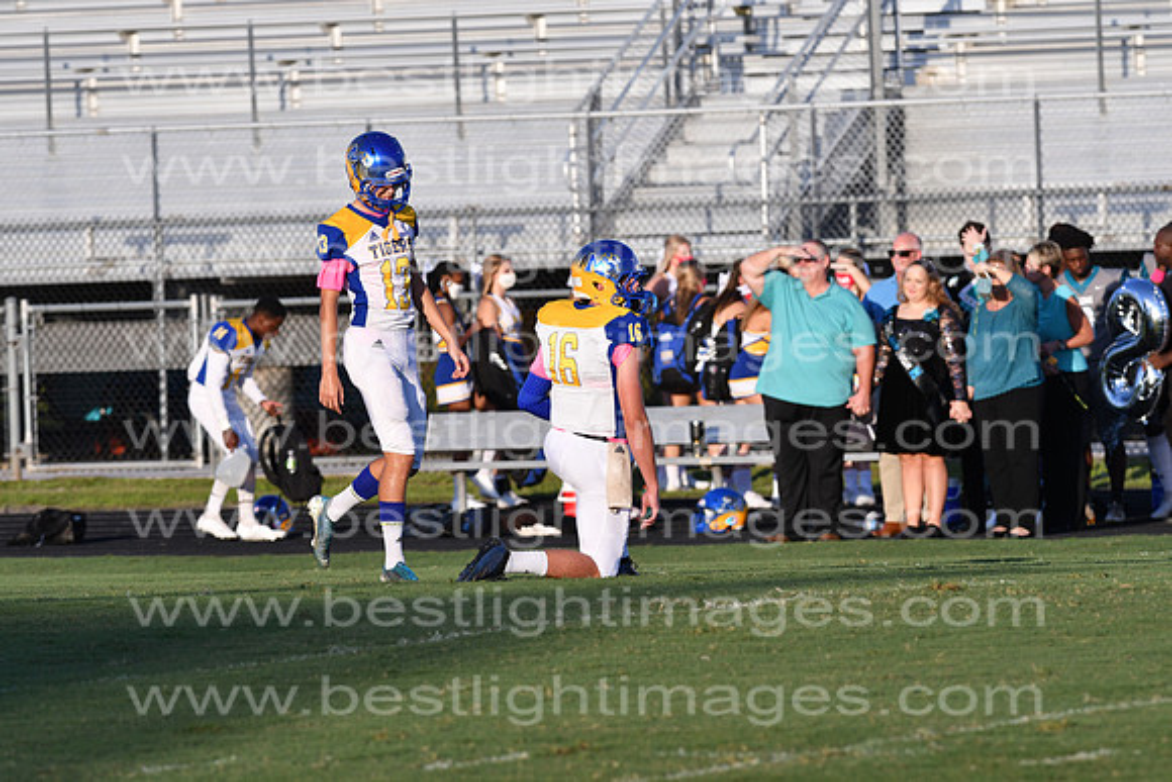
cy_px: 391
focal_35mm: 450
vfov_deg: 3.1
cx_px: 586
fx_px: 14653
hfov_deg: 4.6
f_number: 5.6
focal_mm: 300
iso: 400
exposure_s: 1/1600
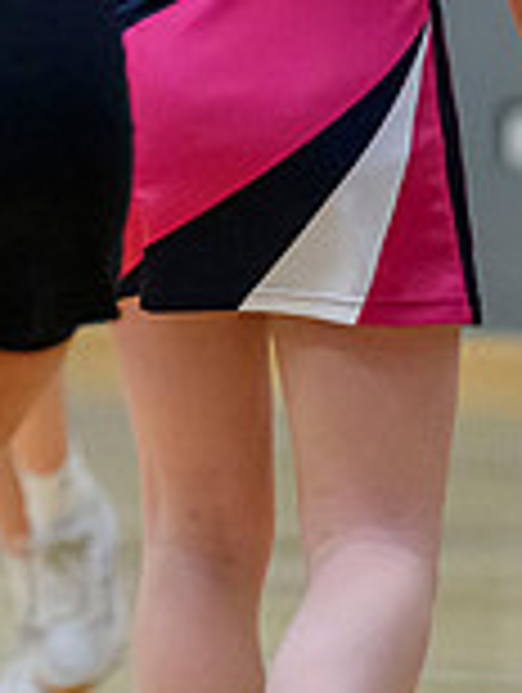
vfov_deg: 2.5
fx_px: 16001
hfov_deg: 1.9
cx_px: -755
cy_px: -318
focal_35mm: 798
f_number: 3.2
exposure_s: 1/1250
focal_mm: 150
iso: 6400
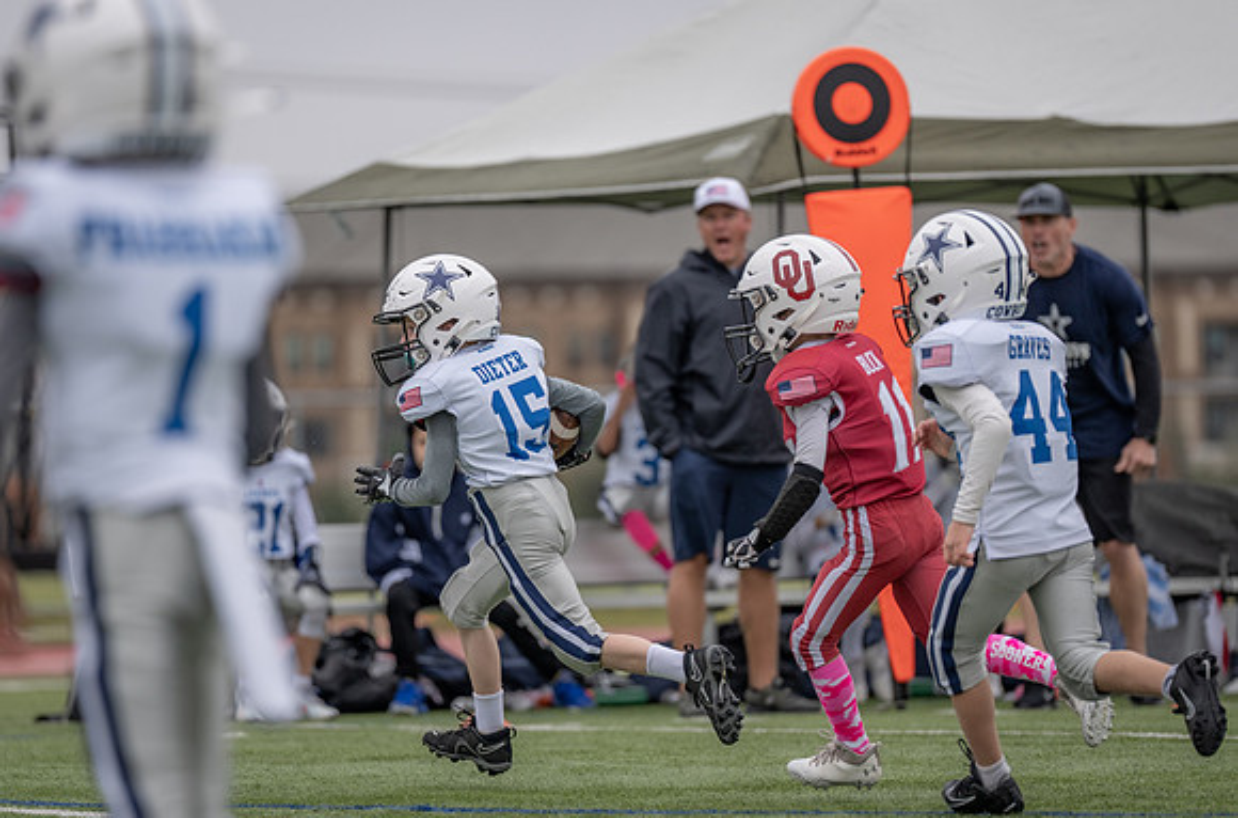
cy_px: 440
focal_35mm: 301
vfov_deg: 4.5
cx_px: 555
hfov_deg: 6.9
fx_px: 10324
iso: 200
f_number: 2.8
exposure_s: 1/1250
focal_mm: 200
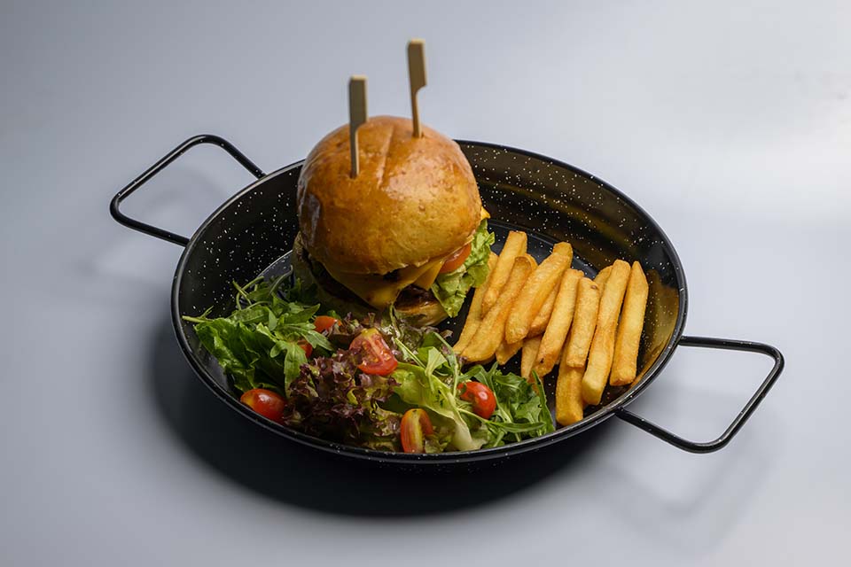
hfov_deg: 23.9
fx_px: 2009
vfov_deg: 16.1
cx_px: 426
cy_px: 284
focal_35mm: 85
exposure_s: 1/200
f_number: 8.5
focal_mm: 85
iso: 80
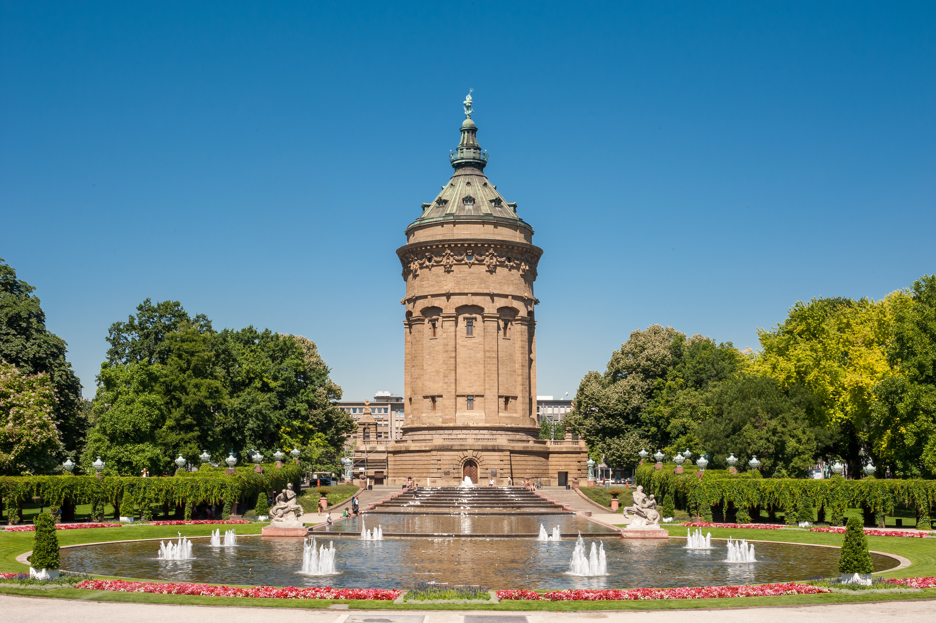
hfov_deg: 43.6
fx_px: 1169
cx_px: 468
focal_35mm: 45
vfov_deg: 29.8
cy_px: 312
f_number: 19
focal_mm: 45
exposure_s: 1/25
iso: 200
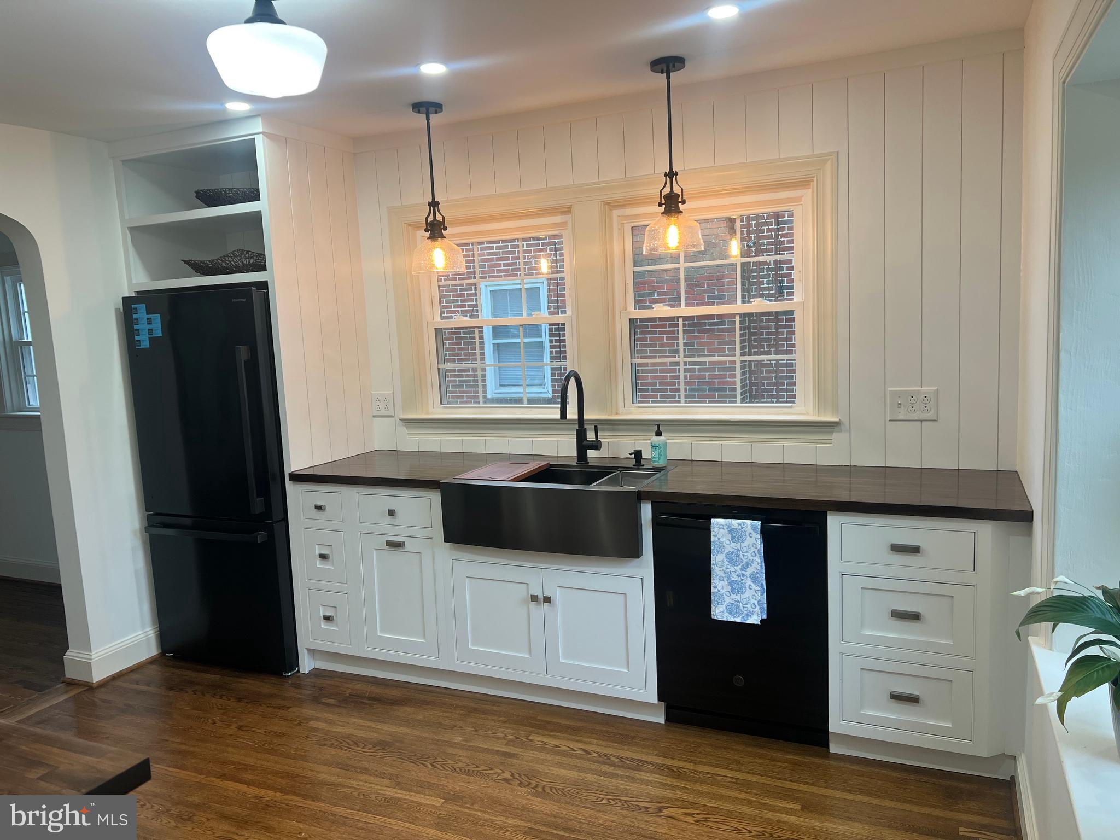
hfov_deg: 67.3
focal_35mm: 26
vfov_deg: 53.1
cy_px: 420
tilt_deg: -7.8
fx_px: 841
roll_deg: +2.3
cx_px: 560
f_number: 1.5
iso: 80
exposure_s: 1/120
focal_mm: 5.7
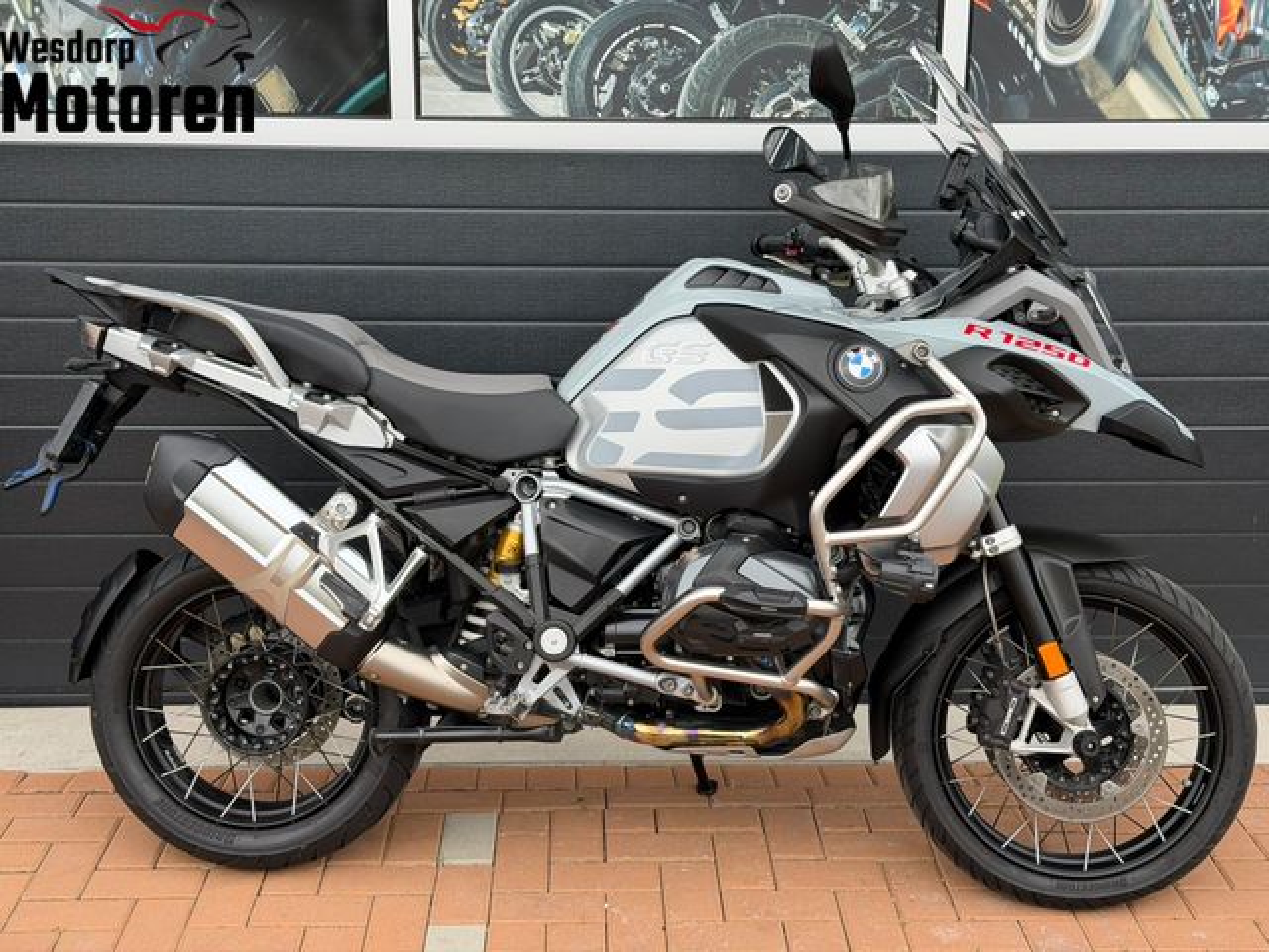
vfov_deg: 30.3
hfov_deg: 39.7
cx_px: 634
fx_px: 1760
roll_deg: -0.5
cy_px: 476
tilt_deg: -15.0
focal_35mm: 48
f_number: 1.78
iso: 100
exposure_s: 1/1167
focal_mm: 6.76
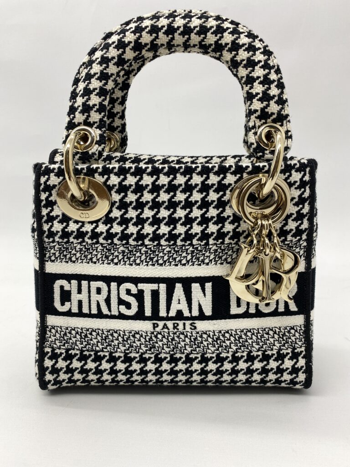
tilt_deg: -12.4
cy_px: 234
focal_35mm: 26
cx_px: 175
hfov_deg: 53.1
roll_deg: +0.9
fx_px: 351
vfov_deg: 67.3
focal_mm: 4.25
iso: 32
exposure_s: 1/100
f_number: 1.8
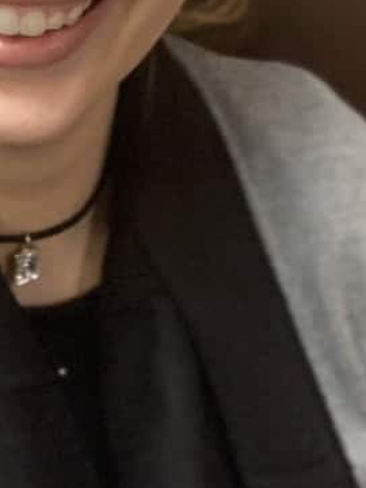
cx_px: 42
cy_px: -92
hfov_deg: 16.0
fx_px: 1283
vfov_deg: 20.2
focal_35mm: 91
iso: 250
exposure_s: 1/40
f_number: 2.2
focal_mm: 2.9
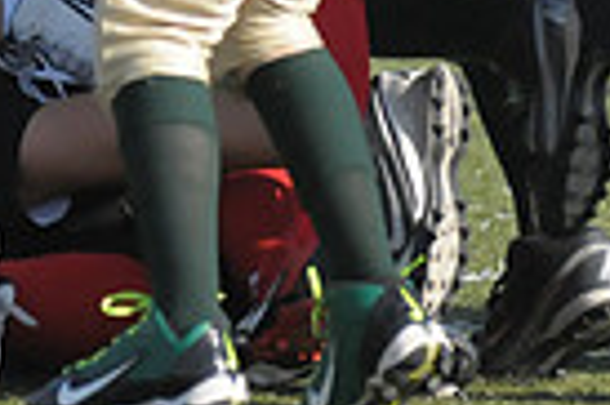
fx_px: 25809
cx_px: -125
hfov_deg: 1.4
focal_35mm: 1525
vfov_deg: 0.9
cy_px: -385
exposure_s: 1/6400
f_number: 4
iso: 1600
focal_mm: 240
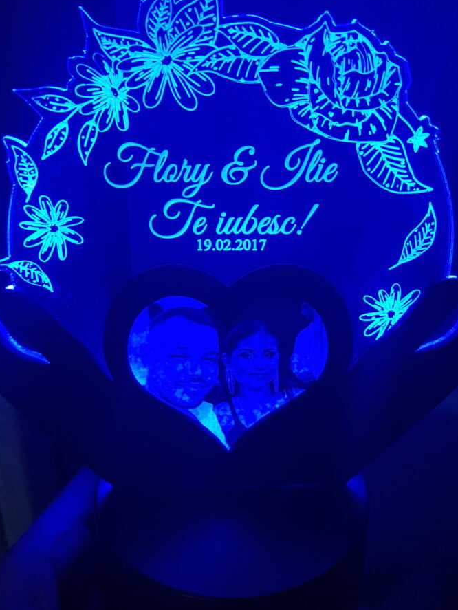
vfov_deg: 59.7
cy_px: 265
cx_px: 226
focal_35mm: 30
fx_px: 529
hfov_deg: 46.8
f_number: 1.7
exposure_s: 1/60
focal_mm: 4.2
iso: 200
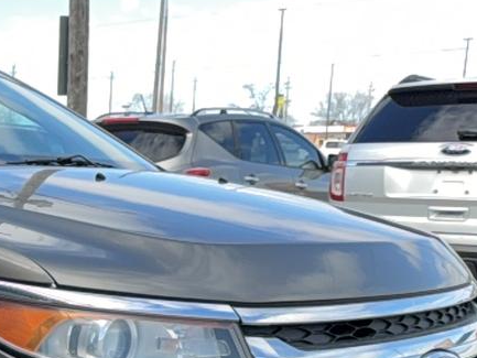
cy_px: 372
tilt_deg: -12.7
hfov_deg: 24.4
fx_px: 979
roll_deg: +0.1
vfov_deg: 20.0
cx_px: -119
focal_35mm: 71
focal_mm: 6.76
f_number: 1.78
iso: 80
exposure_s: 1/1456
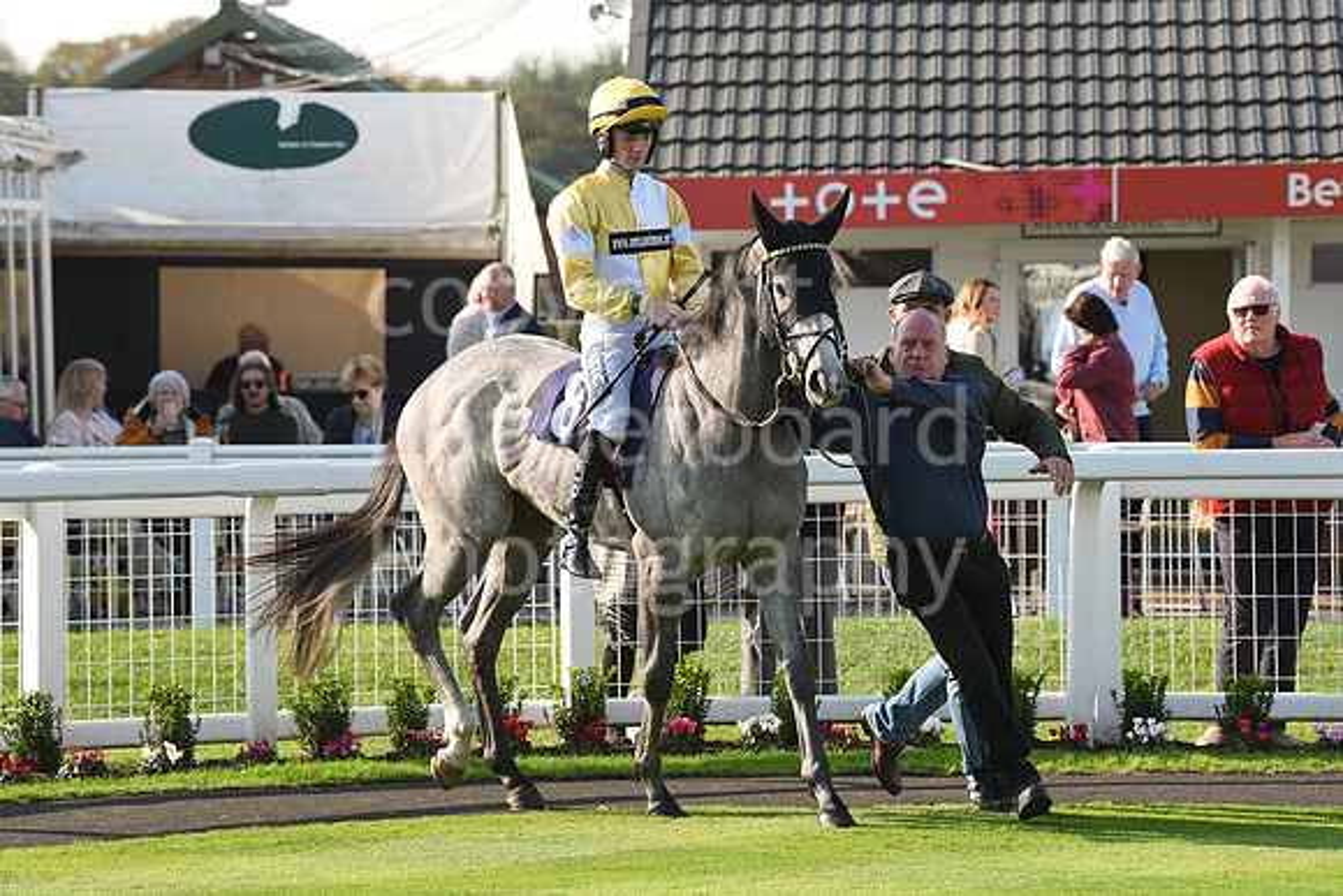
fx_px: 6903
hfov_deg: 11.1
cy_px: 448
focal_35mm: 185
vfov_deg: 7.4
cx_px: 672
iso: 640
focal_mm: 185
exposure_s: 1/1250
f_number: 6.3
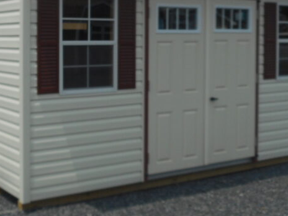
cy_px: 52
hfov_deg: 38.2
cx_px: 136
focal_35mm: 50
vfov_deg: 28.6
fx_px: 416
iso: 80
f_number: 11.3
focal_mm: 5.2
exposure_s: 1/200
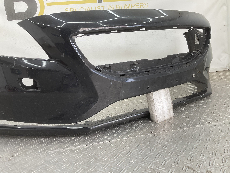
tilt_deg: -10.8
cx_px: 115
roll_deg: +4.8
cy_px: 86
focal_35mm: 29
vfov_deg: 48.2
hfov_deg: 61.7
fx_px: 193
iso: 25
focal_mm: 3
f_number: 1.8
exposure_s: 1/100
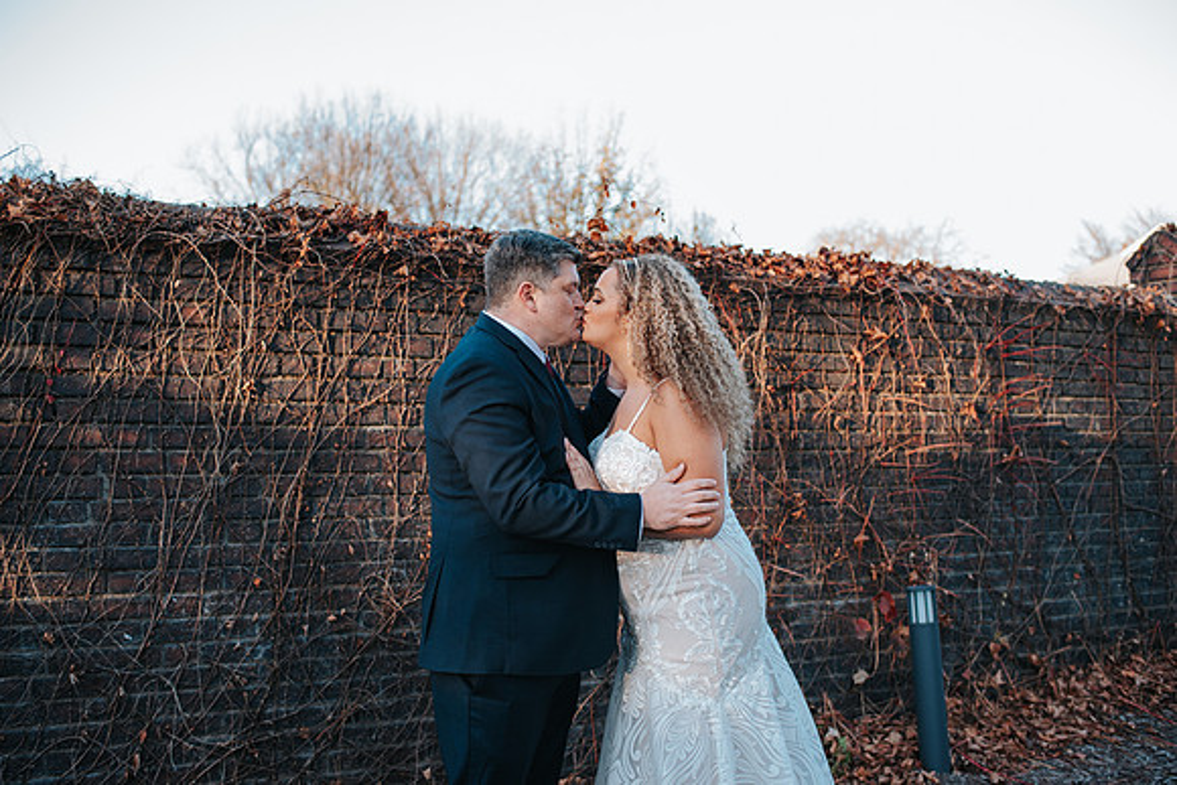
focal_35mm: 37
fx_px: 1203
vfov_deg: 36.2
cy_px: 392
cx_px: 593
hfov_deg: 52.1
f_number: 2.8
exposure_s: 1/500
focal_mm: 35
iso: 640
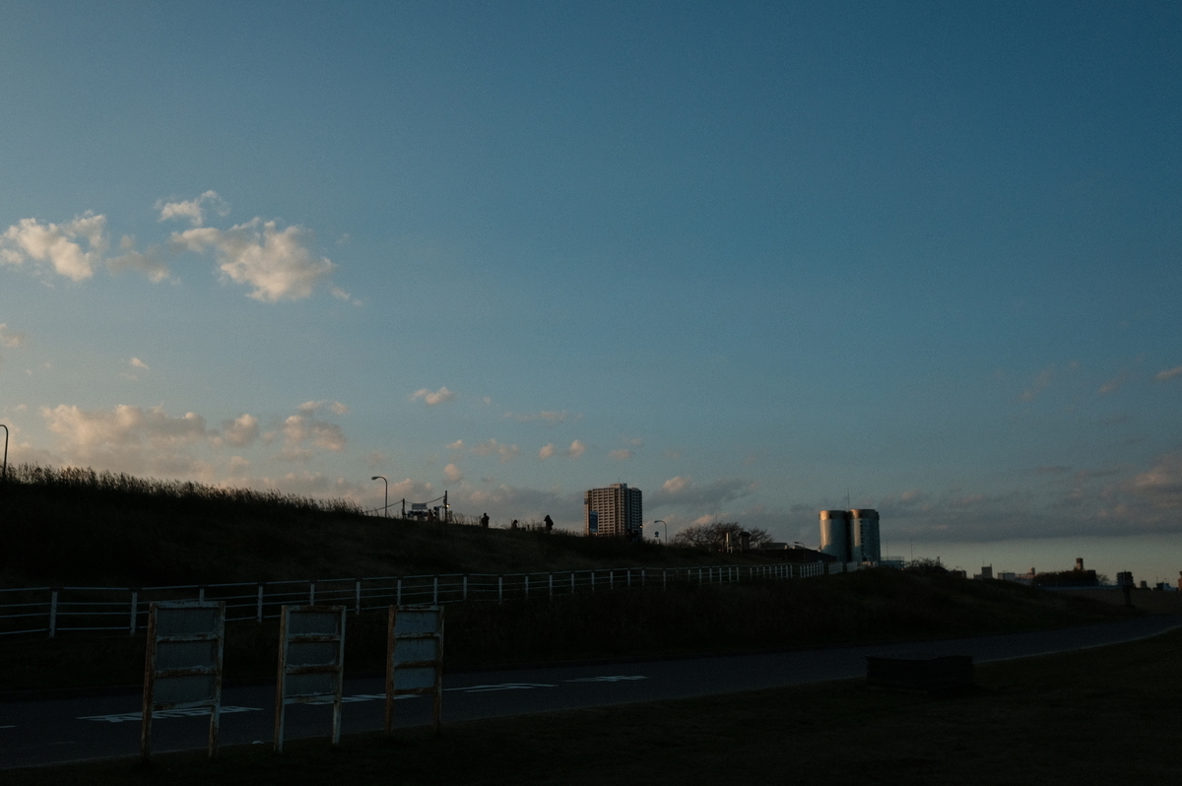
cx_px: 591
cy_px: 393
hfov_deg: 54.5
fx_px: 1148
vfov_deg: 37.8
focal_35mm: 35
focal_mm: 23
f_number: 4
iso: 800
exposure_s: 1/3800
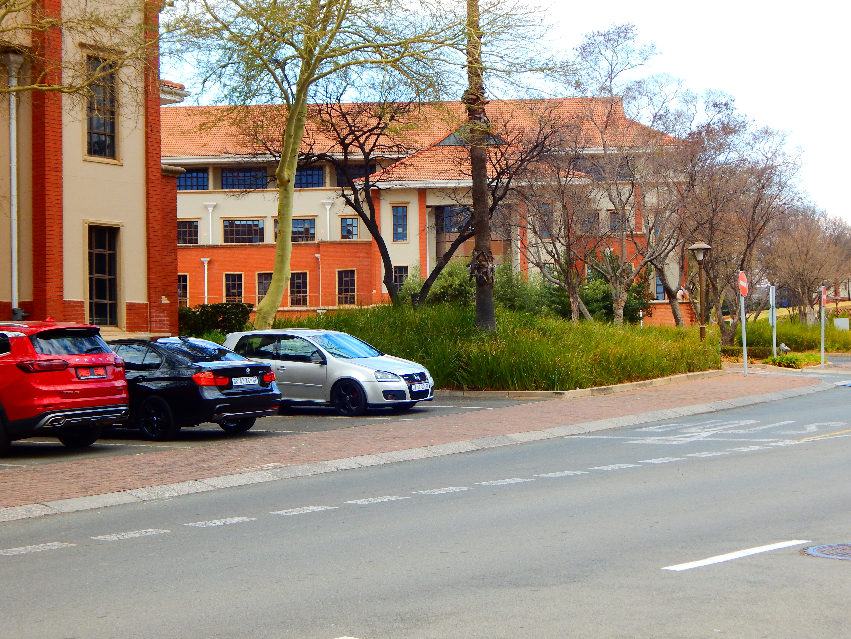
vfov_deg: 24.0
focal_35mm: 61
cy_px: 320
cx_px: 426
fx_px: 1500
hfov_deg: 31.7
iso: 125
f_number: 4
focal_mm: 10.9
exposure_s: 1/200
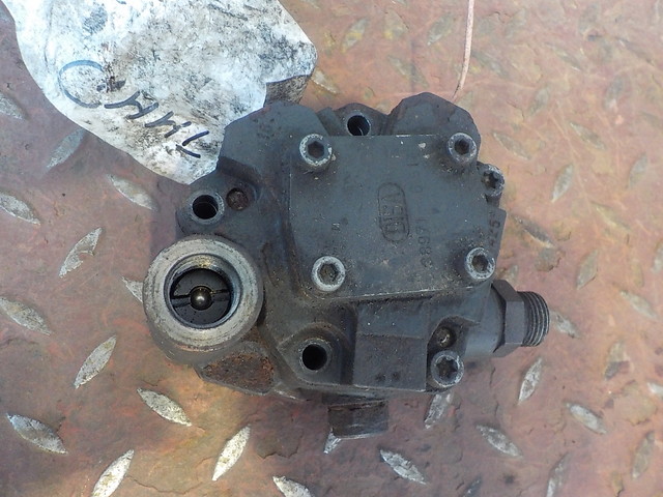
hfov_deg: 60.0
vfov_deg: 46.8
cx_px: 332
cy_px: 248
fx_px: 575
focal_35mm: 30
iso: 400
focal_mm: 4.1
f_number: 3.3
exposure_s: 1/25
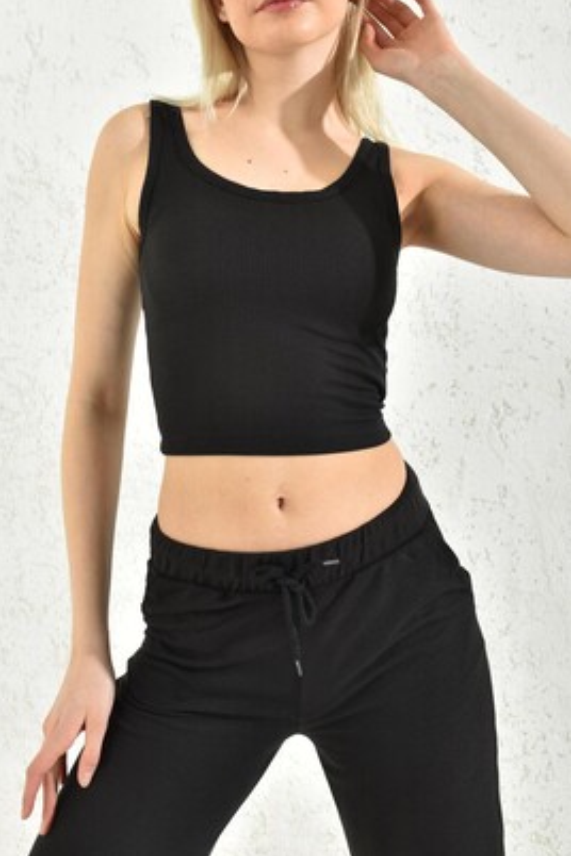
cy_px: 285
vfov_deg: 41.4
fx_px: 1118
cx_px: 264
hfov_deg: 28.6
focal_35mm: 47
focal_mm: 35
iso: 100
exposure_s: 1/160
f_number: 7.1
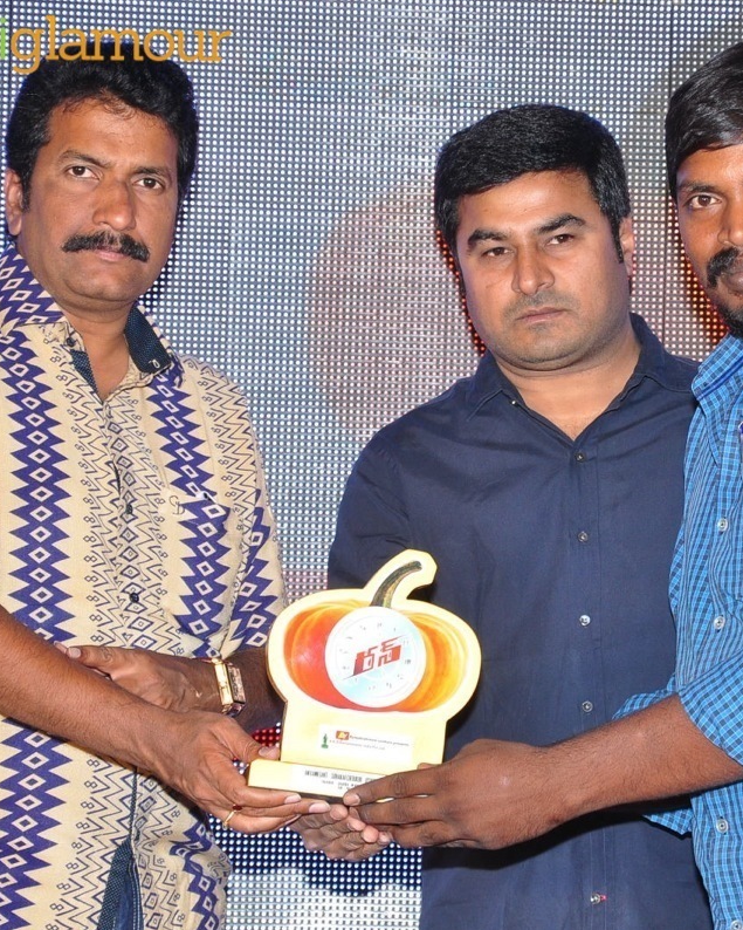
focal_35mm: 181
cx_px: 527
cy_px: 466
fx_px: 4968
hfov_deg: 8.5
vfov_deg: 10.7
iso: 500
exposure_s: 1/125
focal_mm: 85
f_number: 7.1
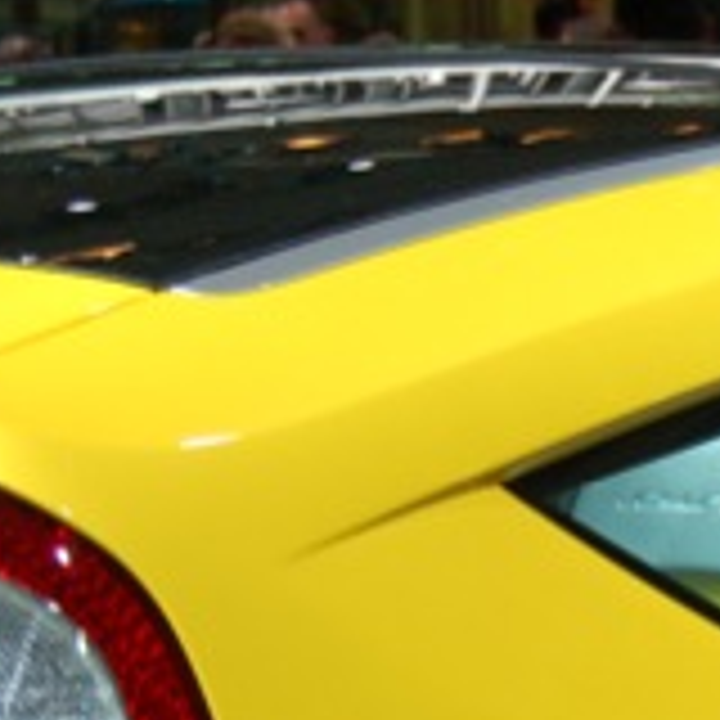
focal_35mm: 193
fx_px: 4542
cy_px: 736
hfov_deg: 9.0
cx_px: 864
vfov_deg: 9.0
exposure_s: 1/100
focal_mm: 38
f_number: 5.6
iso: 400
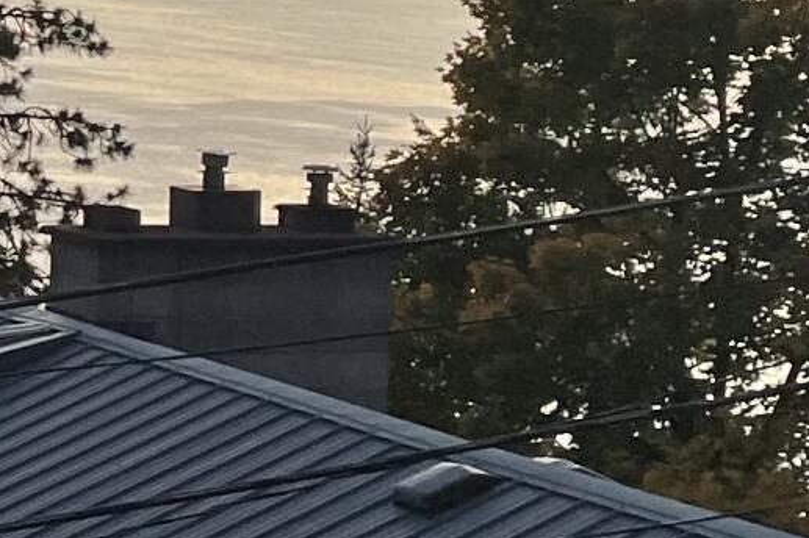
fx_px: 3526
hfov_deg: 12.2
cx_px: -545
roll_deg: -1.1
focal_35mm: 157
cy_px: 28
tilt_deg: -3.2
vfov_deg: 8.7
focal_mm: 4.2
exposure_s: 1/121
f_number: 1.6
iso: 64
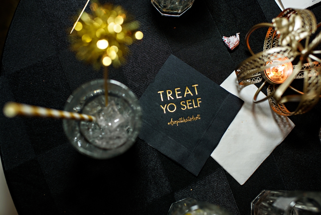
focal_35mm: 35
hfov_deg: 54.4
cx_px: 160
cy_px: 108
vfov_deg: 37.9
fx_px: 312
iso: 640
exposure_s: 1/200
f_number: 2.8
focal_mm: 35
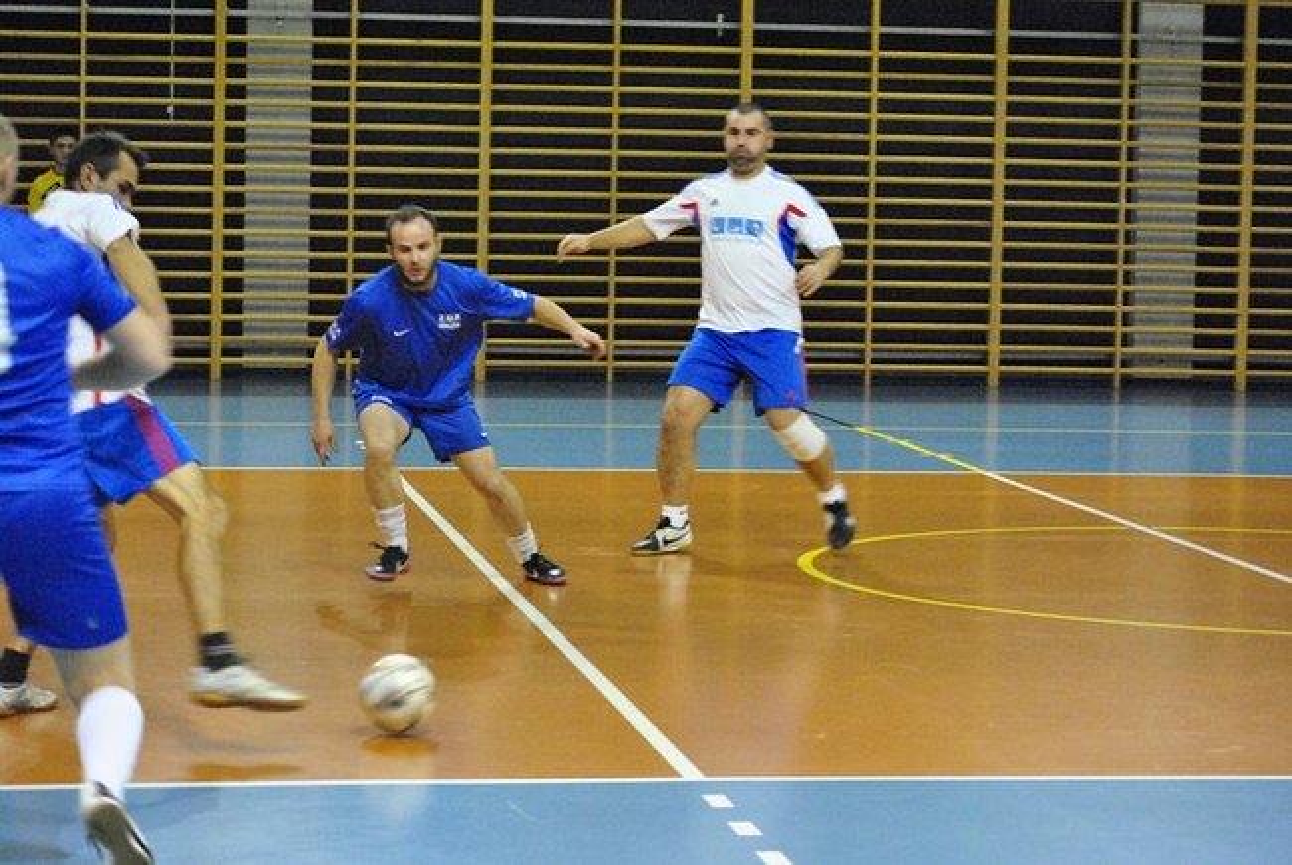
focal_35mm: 98
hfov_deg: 20.9
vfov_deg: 14.1
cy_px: 432
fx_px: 3503
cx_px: 646
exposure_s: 1/80
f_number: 5
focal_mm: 65
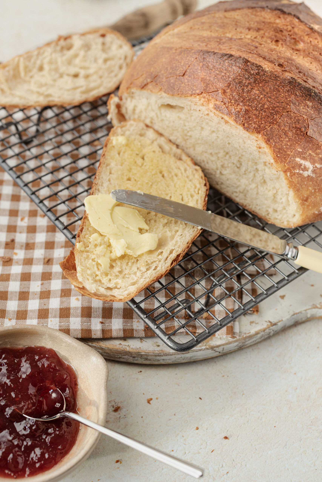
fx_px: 671
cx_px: 161
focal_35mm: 50
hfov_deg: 27.0
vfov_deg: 39.6
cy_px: 241
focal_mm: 50
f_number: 5.6
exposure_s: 1/30
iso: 200
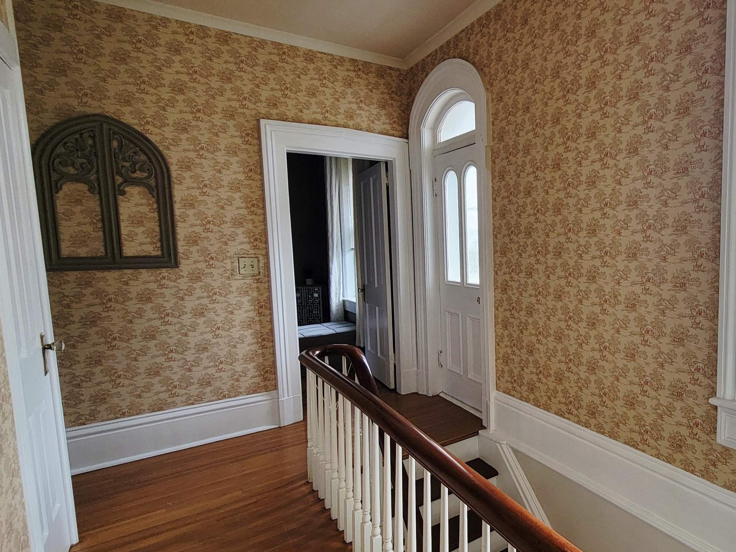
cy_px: 290
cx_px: 541
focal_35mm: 20
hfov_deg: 76.5
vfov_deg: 65.9
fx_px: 425
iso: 80
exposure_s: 1/120
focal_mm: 2.2
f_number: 2.2
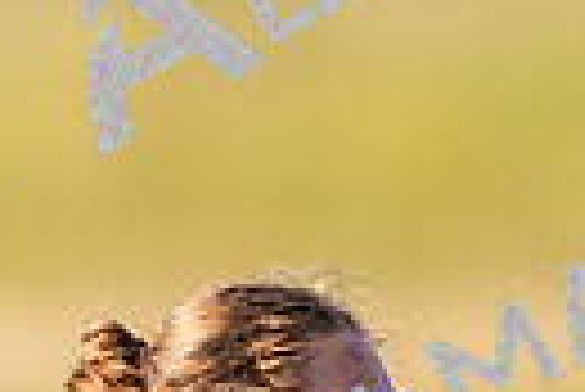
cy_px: 816
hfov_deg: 0.5
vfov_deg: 0.3
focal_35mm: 4019
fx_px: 65381
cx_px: 324
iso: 180
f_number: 4
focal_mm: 600
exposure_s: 1/2500
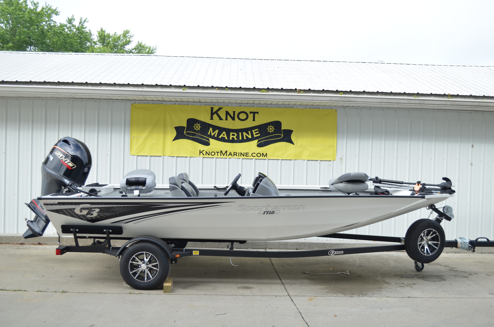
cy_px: 164
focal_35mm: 39
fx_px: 534
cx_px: 247
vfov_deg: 34.1
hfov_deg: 49.6
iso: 125
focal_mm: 26
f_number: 4.2
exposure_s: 1/250
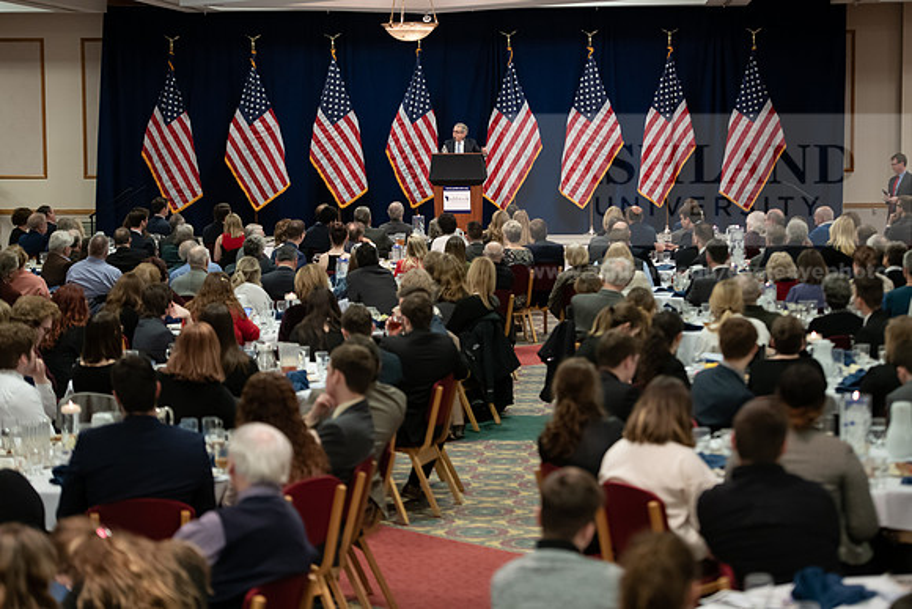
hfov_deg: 22.6
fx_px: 2280
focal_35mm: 90
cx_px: 456
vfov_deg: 15.2
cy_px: 304
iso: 2000
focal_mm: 90
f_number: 3.2
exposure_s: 1/200
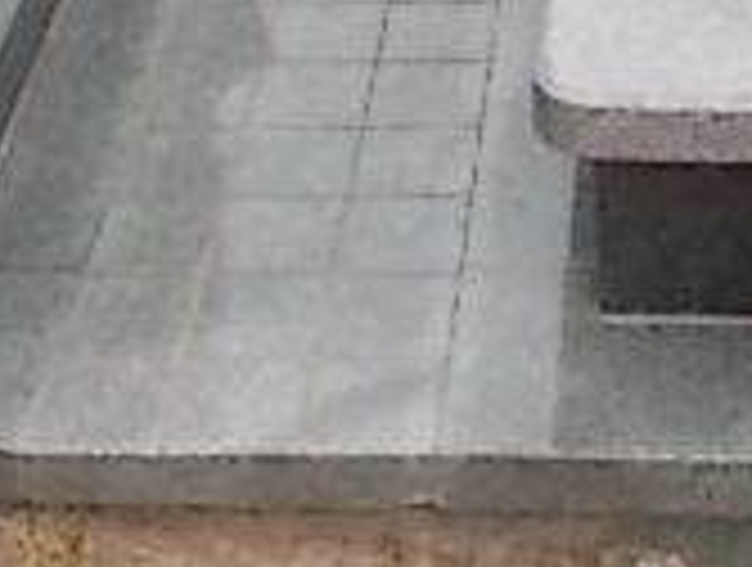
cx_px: 522
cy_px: -508
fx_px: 2830
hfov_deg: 15.1
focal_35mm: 130
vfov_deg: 10.6
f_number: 3.6
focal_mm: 6
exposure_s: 1/200
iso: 80
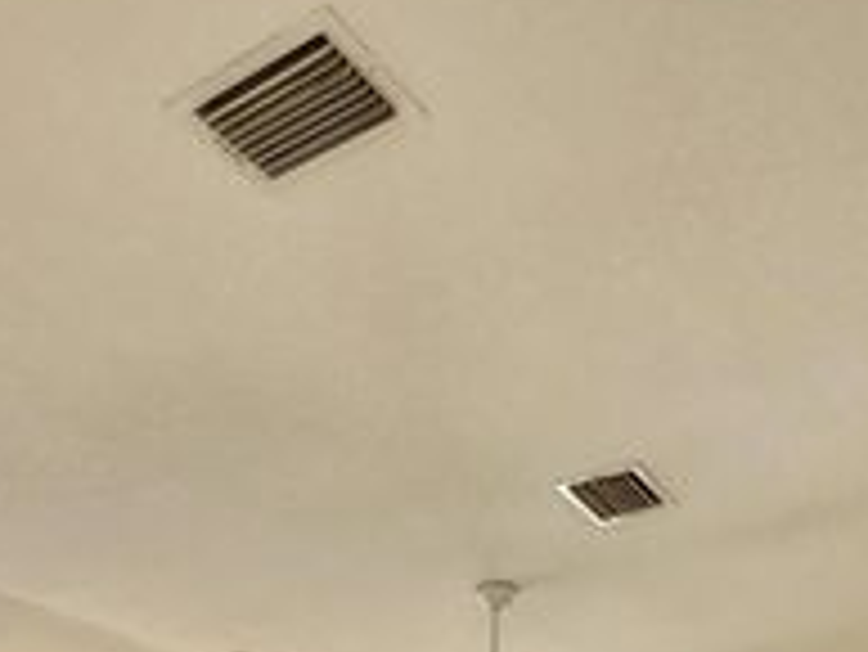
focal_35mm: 43
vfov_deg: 24.7
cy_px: 1012
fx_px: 1079
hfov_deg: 43.8
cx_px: 477
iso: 80
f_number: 2.2
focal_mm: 2.2
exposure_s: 1/60
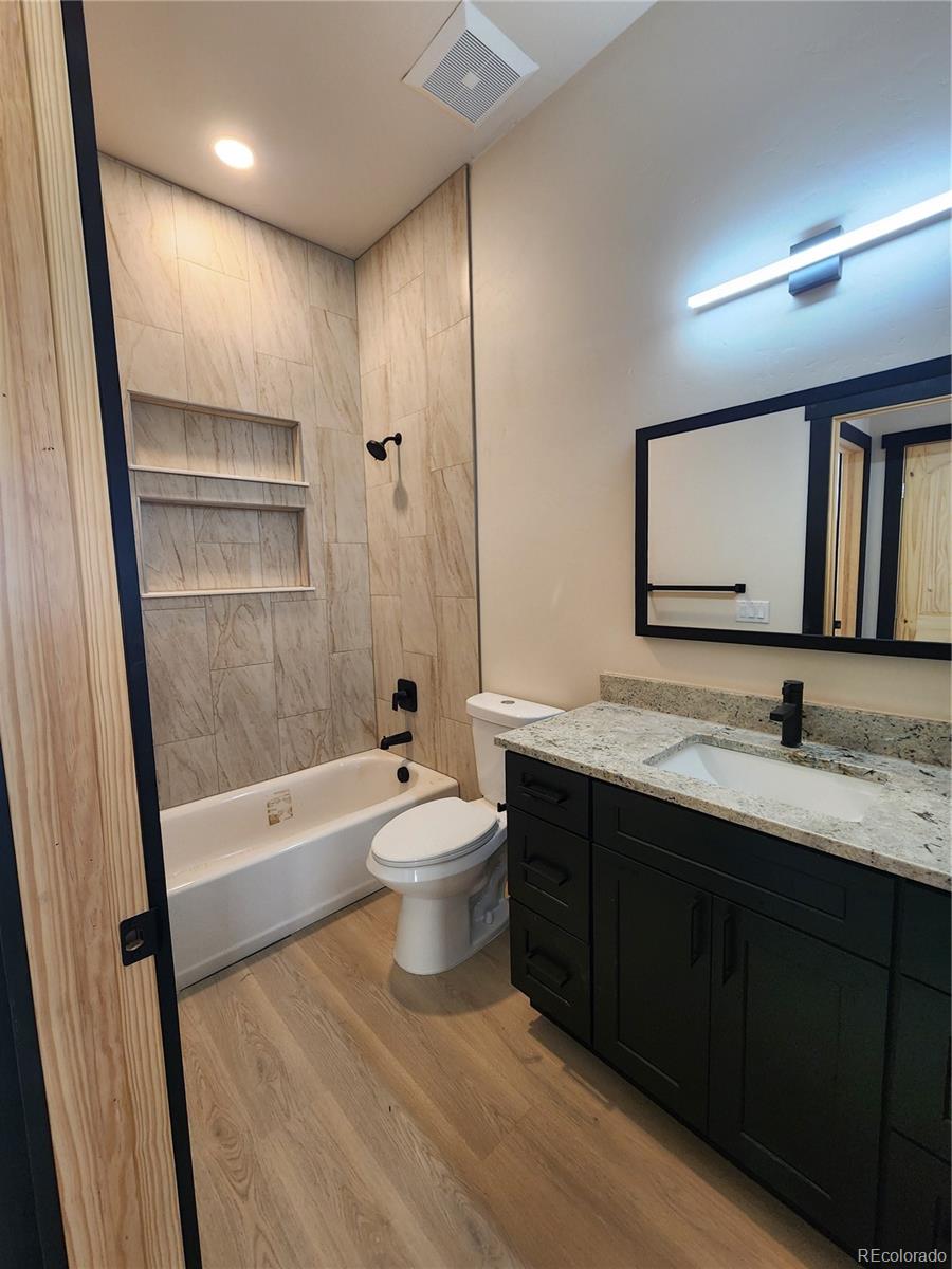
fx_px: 477
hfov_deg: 89.9
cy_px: 634
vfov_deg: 106.2
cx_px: 476
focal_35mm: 13
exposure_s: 1/60
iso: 200
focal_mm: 2.2
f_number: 2.2
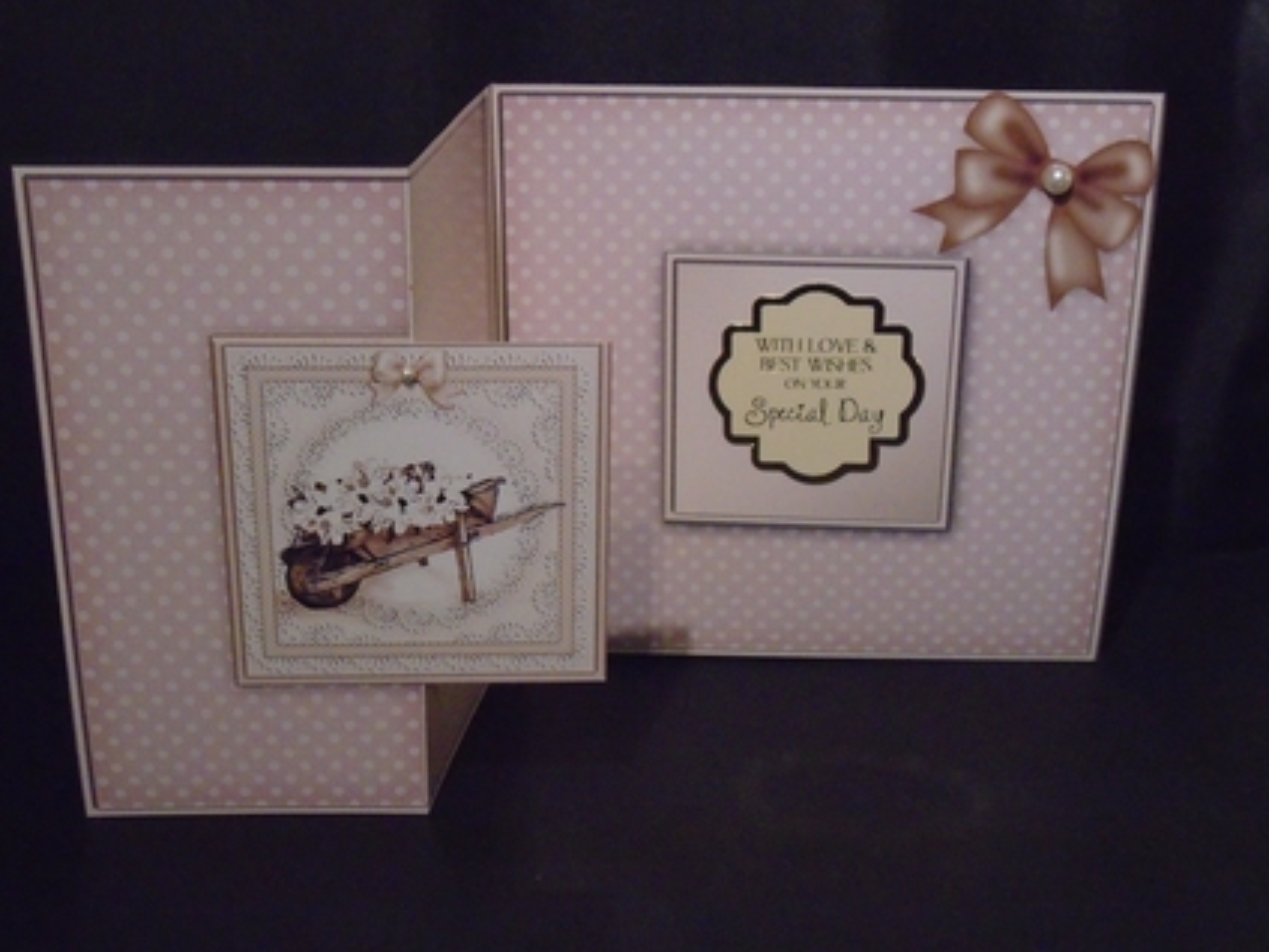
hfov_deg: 36.8
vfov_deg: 28.0
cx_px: 599
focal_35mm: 52
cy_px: 466
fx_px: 1906
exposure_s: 1/80
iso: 800
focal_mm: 8.7
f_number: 4.5
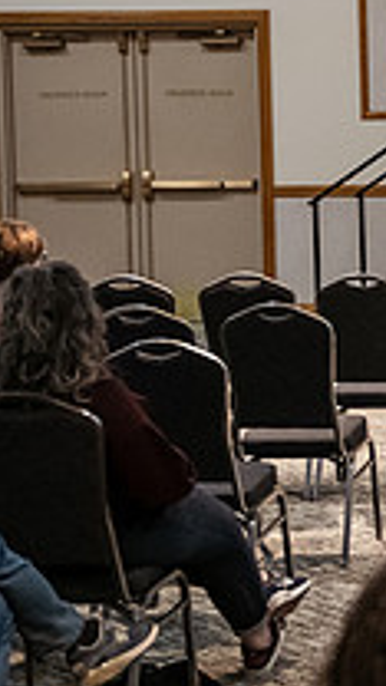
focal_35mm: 123
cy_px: 200
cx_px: 795
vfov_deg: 17.4
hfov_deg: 9.2
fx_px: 2238
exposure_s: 1/200
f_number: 3.2
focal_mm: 42
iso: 4000
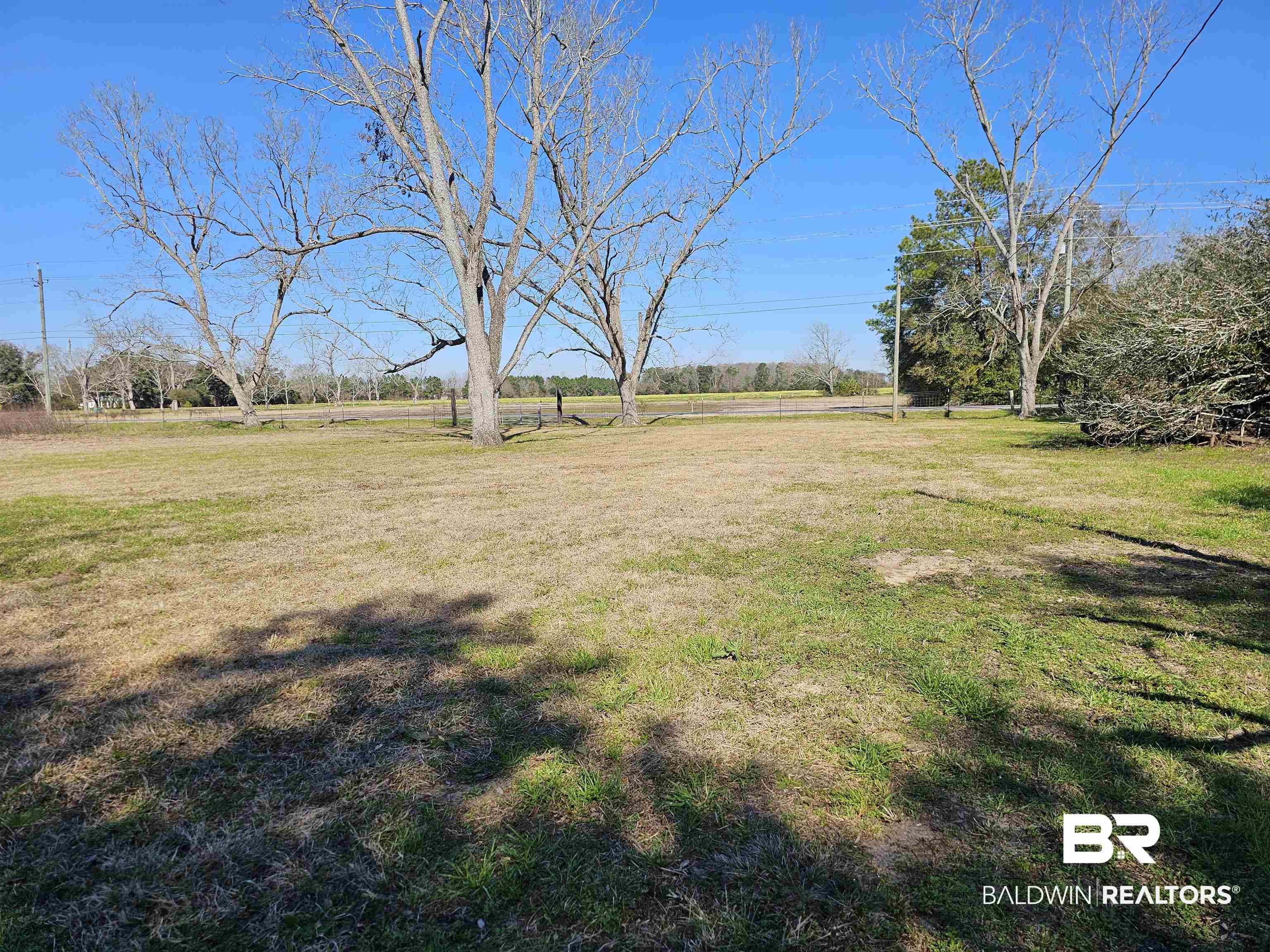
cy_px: 476
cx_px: 635
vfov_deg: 58.9
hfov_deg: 73.9
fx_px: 844
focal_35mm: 23
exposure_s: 1/848
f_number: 1.7
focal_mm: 6.3
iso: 10
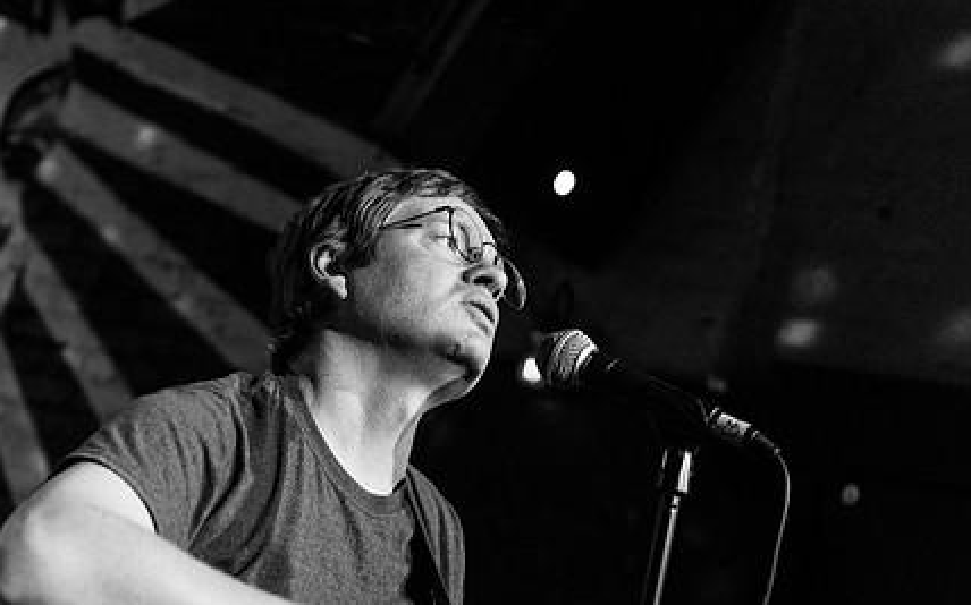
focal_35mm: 76
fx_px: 2010
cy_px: 395
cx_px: 324
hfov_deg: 27.0
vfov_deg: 17.1
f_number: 3.2
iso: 2000
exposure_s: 1/125
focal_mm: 55
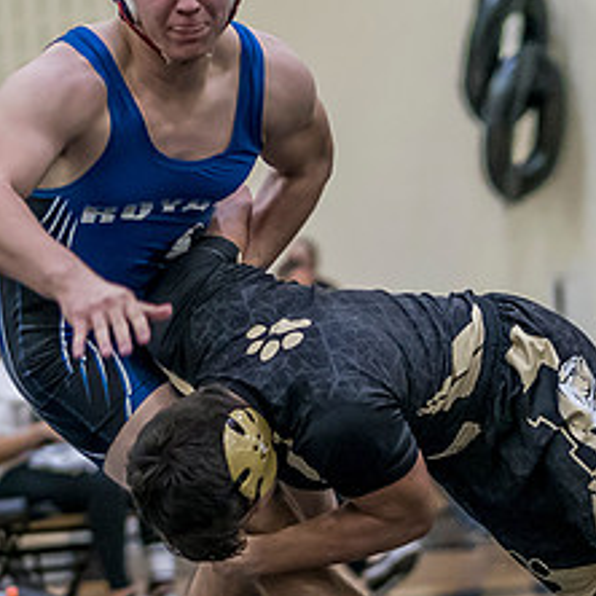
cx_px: 323
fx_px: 4831
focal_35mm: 248
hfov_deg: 7.1
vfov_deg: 7.1
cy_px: 421
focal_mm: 45
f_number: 1.2
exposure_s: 1/1600
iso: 1600
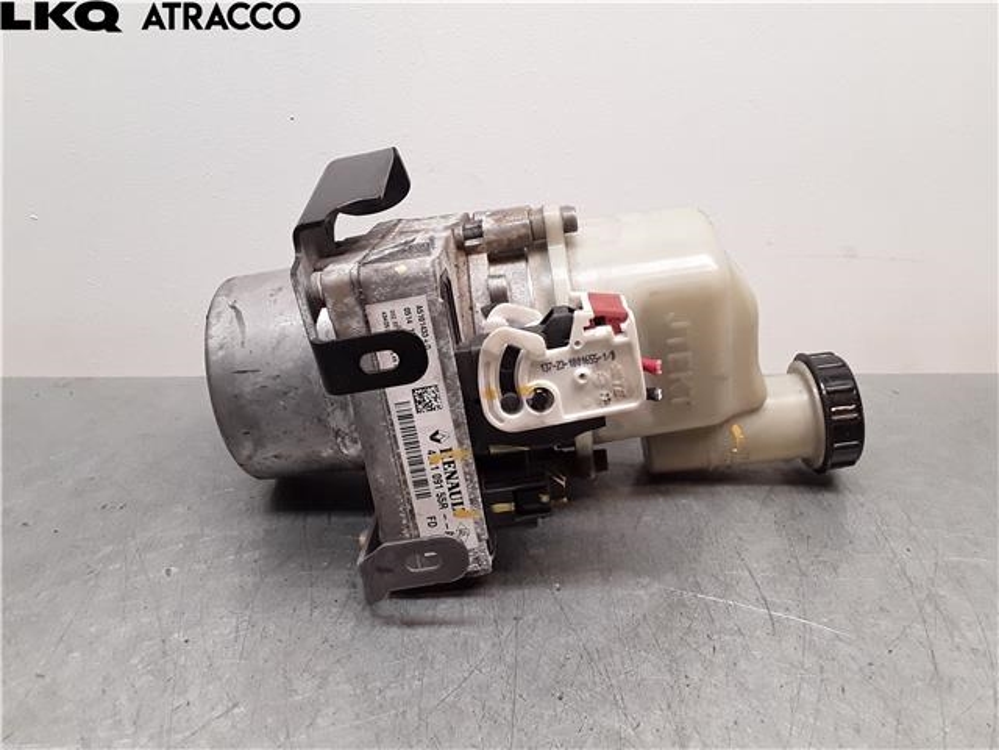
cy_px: 375
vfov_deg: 49.7
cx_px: 500
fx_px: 808
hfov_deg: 63.4
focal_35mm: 28
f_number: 1.9
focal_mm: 2.91
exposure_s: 1/105
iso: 100
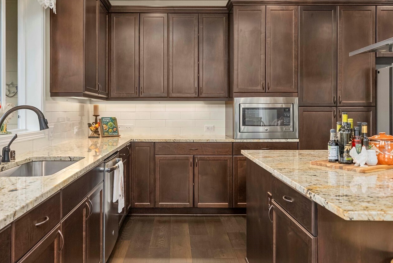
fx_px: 306
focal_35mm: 28
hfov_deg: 65.4
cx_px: 184
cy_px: 118
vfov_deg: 46.4
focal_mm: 21
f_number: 7.1
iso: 1000
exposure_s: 1/15
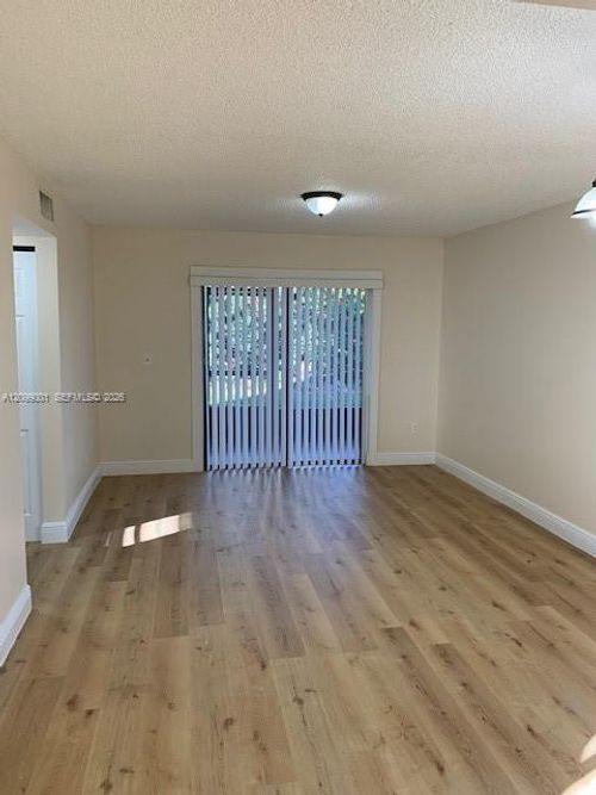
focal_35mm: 26
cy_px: 398
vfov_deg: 67.3
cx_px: 298
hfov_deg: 53.0
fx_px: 597
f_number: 1.8
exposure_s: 1/60
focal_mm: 4.25
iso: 50
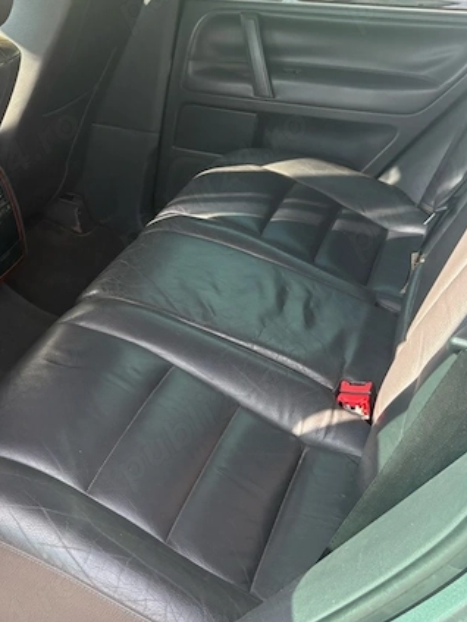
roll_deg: +0.6
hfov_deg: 28.5
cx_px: 43
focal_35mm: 49
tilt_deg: -25.0
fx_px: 881
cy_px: 219
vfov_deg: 38.6
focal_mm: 5.96
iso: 64
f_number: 1.6
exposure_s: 1/244
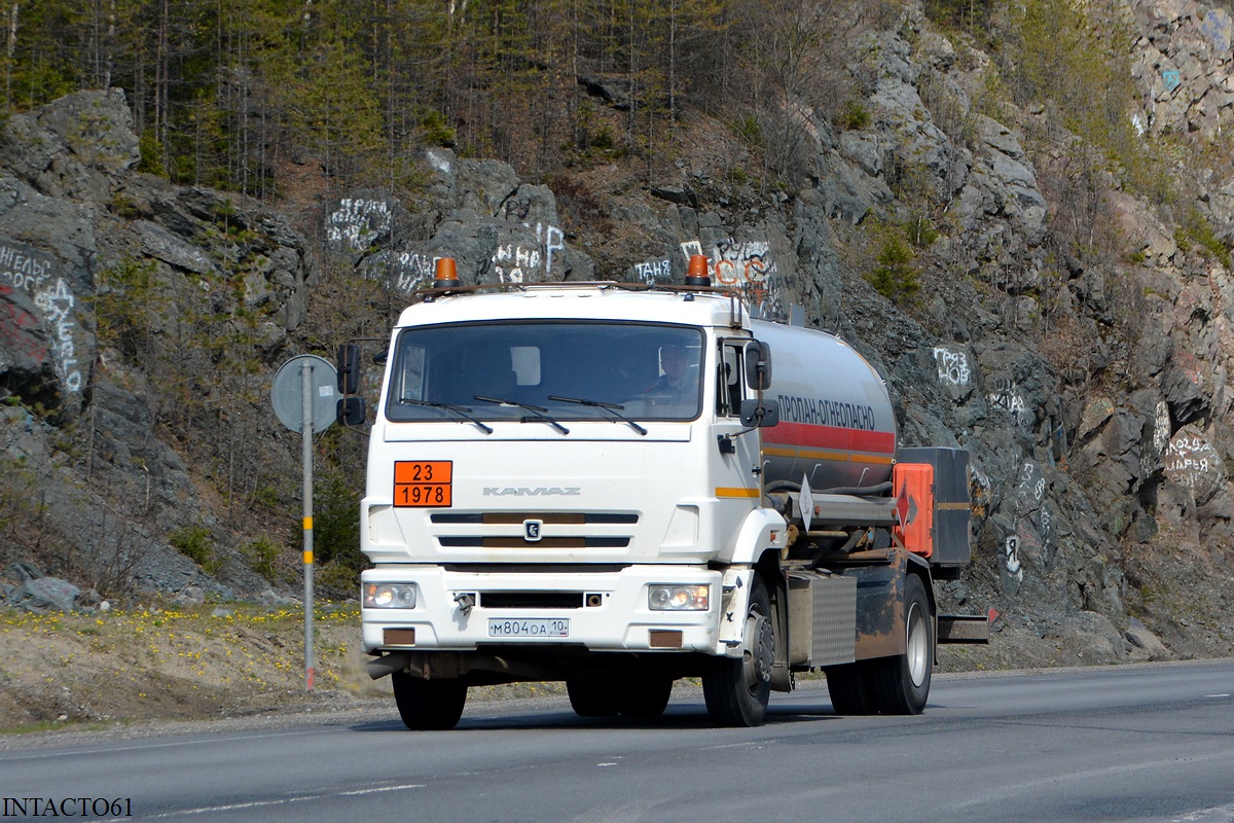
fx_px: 5398
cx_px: 617
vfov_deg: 8.7
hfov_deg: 13.0
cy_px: 412
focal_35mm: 158
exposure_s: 1/1600
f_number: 6.3
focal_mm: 105
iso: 400
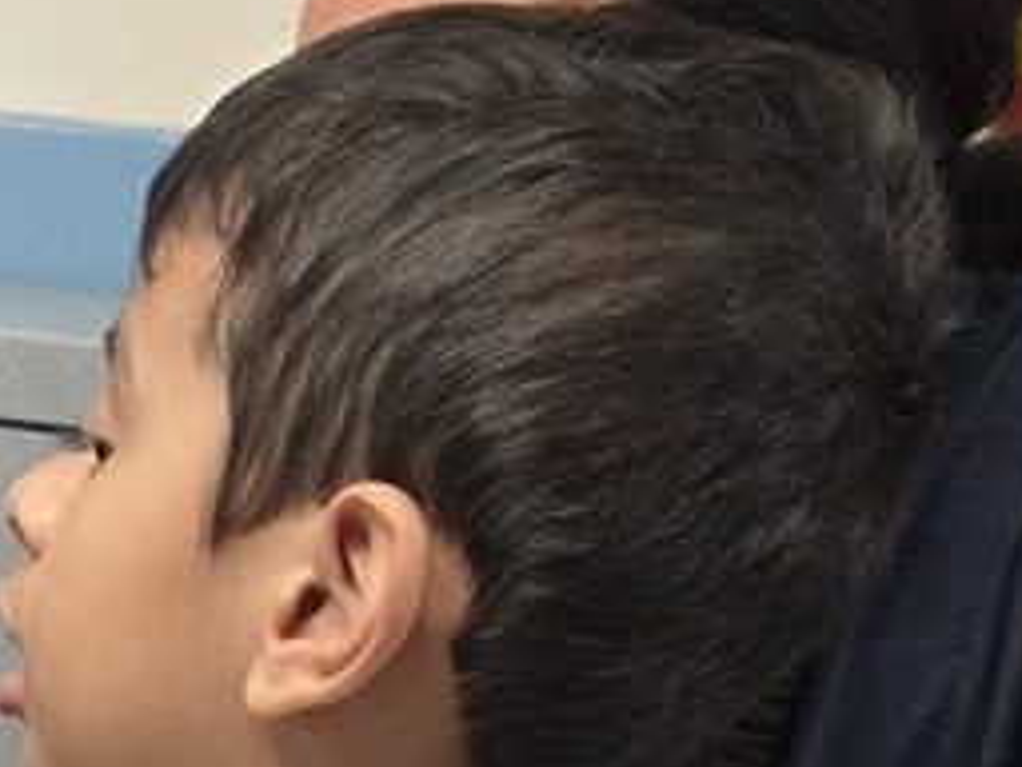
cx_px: -519
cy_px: 735
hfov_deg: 18.8
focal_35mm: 92
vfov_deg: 15.8
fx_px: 2716
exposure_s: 1/120
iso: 400
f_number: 1.8
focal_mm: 5.4
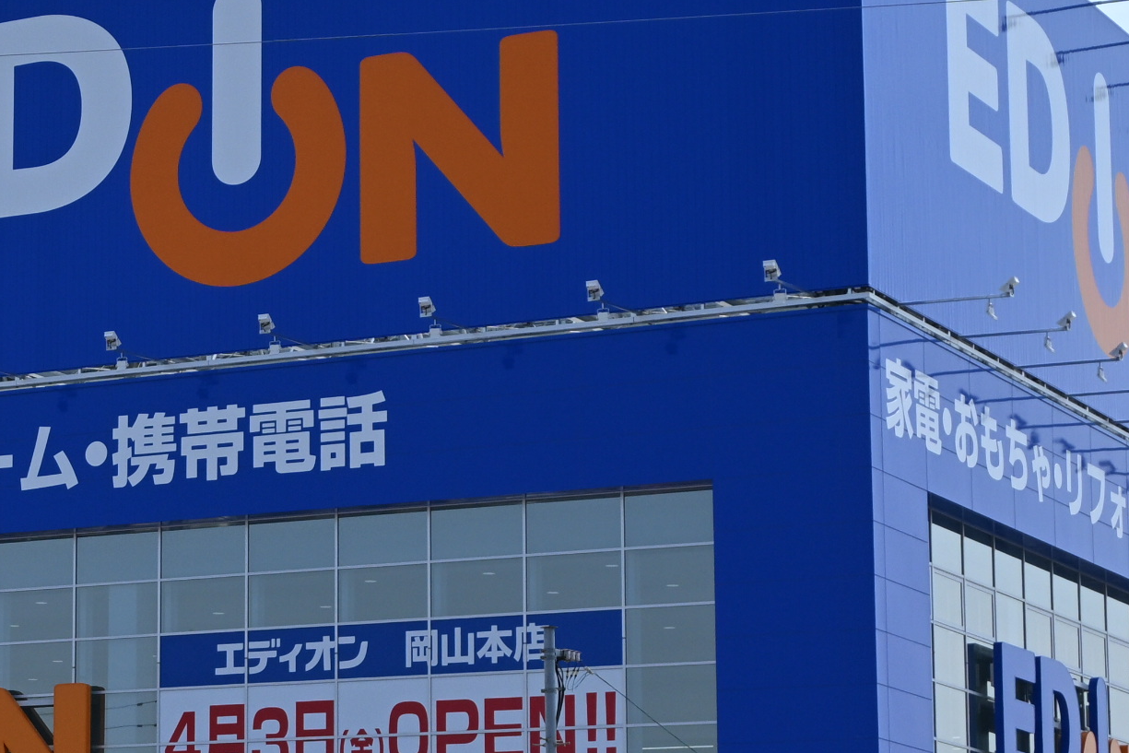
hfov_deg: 16.6
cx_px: -184
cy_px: 489
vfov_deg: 11.5
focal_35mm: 119
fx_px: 3732
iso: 200
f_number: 8
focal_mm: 30
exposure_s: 1/800
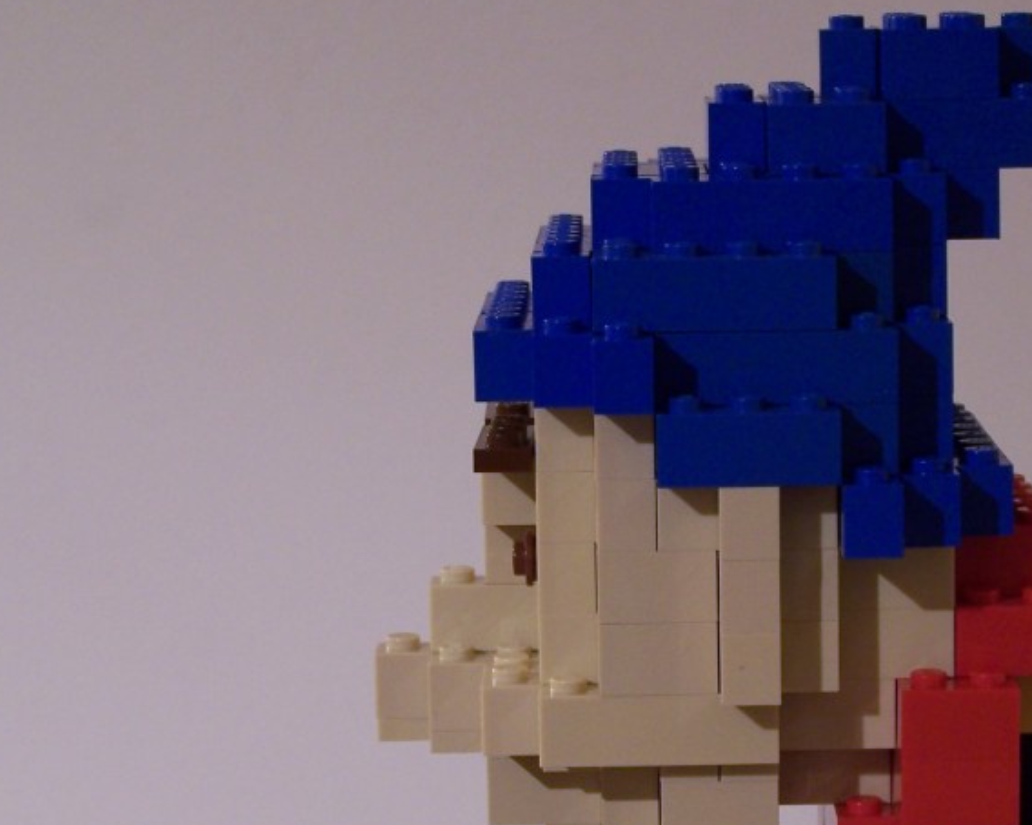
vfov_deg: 13.0
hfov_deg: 16.2
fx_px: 3603
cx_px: 730
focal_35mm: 118
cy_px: 560
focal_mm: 11.1
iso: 80
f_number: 3.2
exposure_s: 1/2
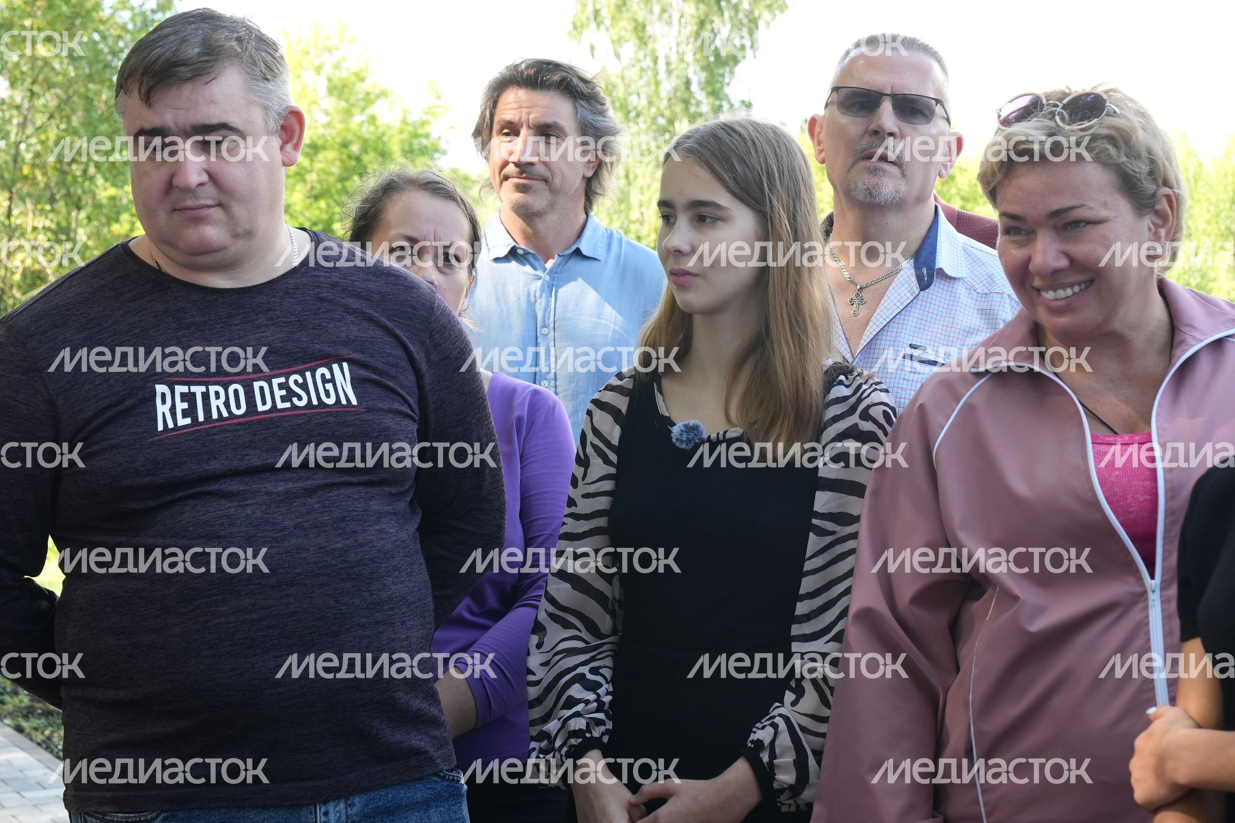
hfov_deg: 27.0
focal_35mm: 75
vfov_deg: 18.2
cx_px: 618
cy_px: 412
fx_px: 2573
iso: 400
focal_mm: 50
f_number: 7.1
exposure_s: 1/125
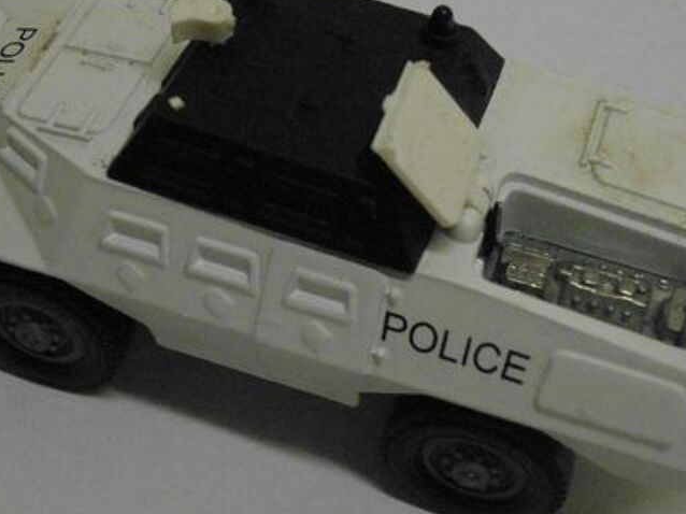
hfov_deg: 28.2
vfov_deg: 21.3
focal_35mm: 69
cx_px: 355
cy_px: 203
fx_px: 1367
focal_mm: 7.9
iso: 800
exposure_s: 1/160
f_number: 3.5
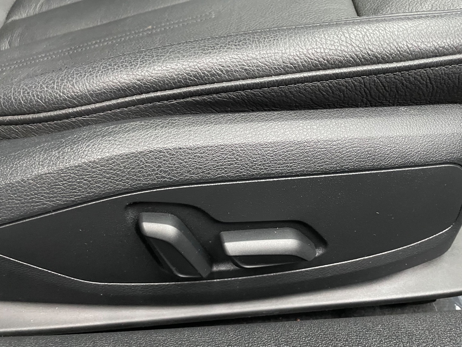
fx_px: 347
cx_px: 231
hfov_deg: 67.3
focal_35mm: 26
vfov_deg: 53.1
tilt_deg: -47.0
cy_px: 174
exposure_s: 1/30
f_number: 1.6
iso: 500
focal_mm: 4.2
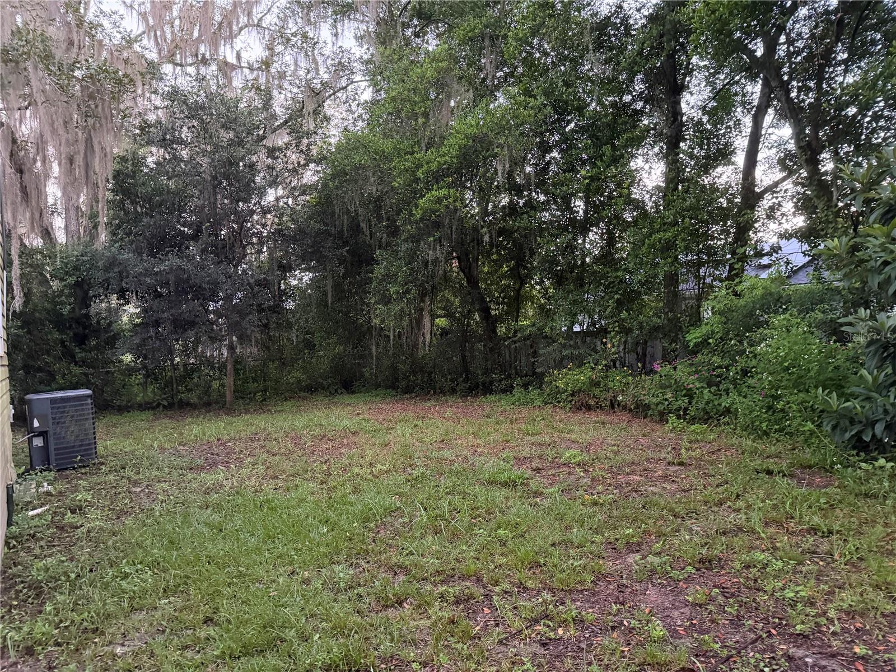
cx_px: 448
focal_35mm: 24
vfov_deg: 56.8
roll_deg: +1.2
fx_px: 621
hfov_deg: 71.6
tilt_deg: +1.1
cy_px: 336
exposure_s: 1/37
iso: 1000
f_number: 1.78
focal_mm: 6.76
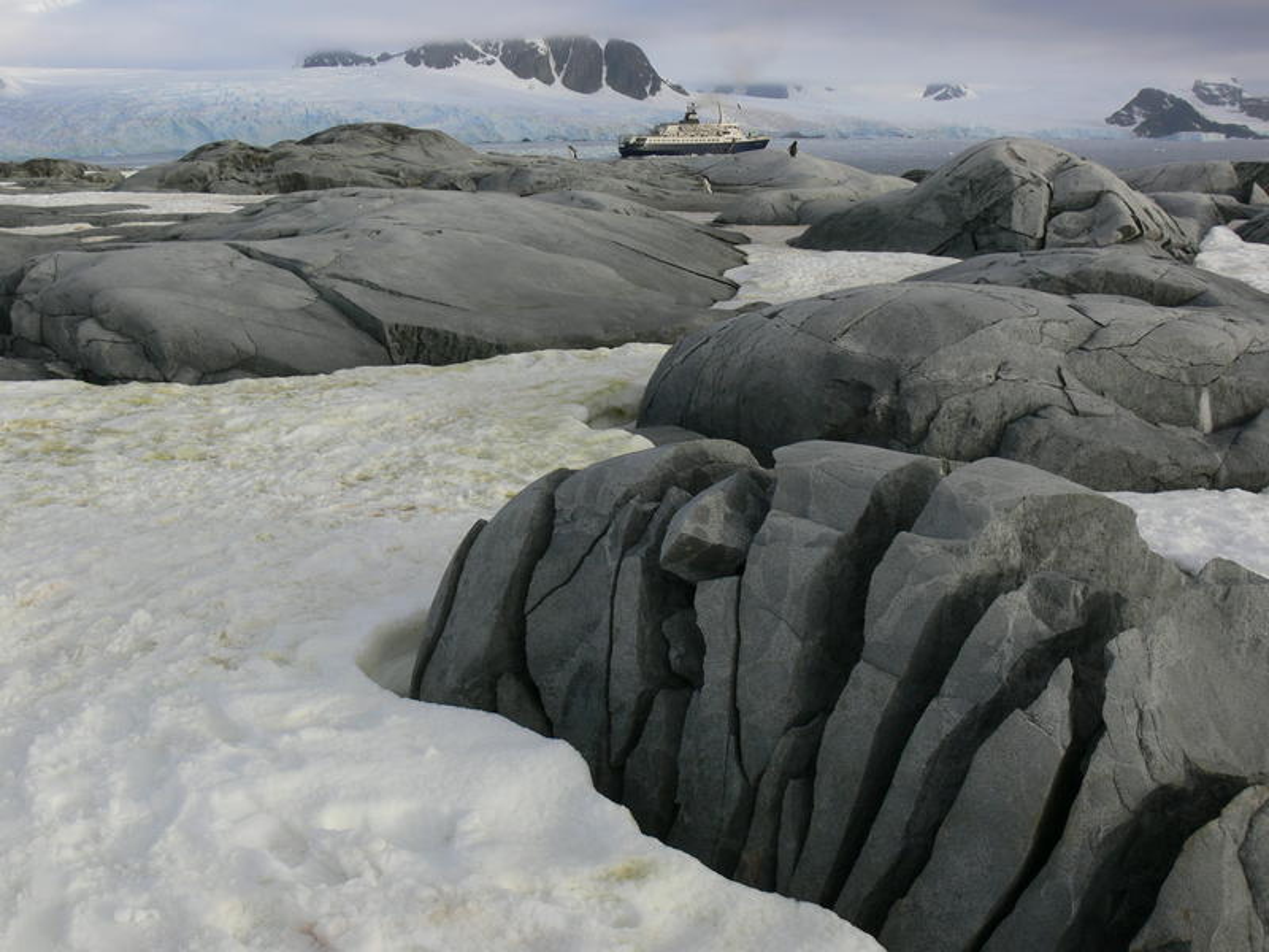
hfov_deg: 52.6
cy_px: 476
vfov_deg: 40.7
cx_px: 634
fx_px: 1283
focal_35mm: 35
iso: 80
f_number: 5.6
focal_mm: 7.4
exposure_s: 1/250
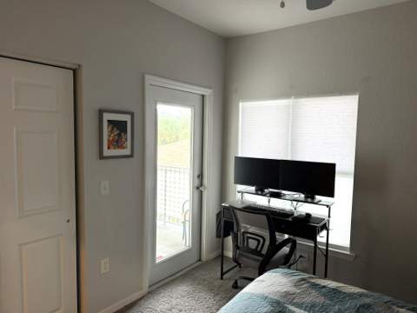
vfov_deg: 56.8
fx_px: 289
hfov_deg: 71.6
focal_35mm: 24
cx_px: 208
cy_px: 156
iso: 200
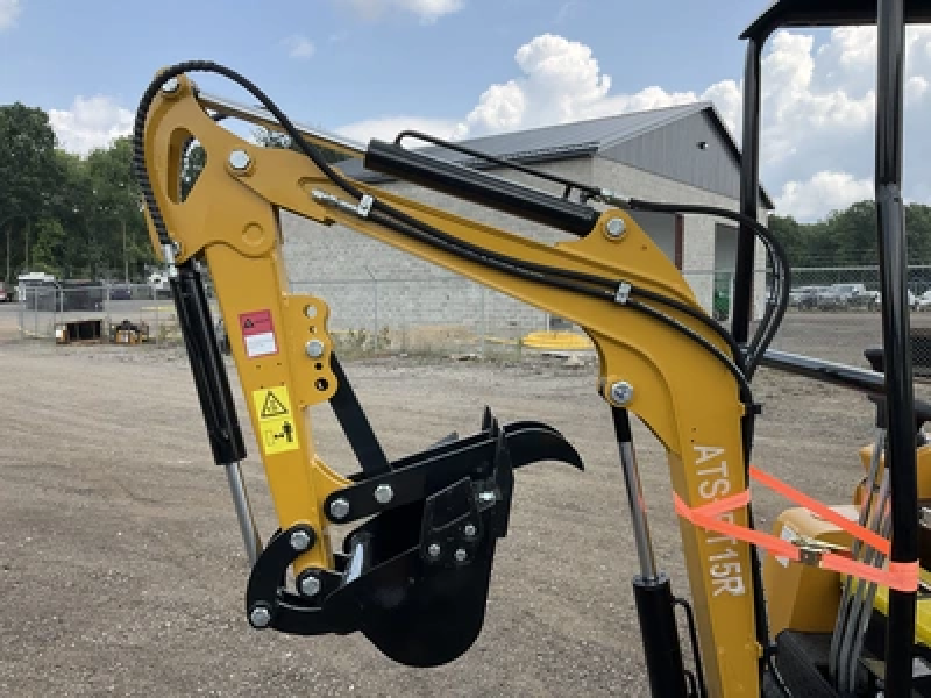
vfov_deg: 48.2
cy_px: 349
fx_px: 780
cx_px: 466
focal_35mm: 29
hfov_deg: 61.7
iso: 25
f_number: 1.8
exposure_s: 1/627
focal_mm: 3
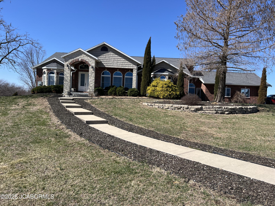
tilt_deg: -1.0
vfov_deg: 53.1
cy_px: 103
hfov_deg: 67.3
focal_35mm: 26
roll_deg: -1.5
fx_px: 207
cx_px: 138
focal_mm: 5.7
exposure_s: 1/3571
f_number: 1.5
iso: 50
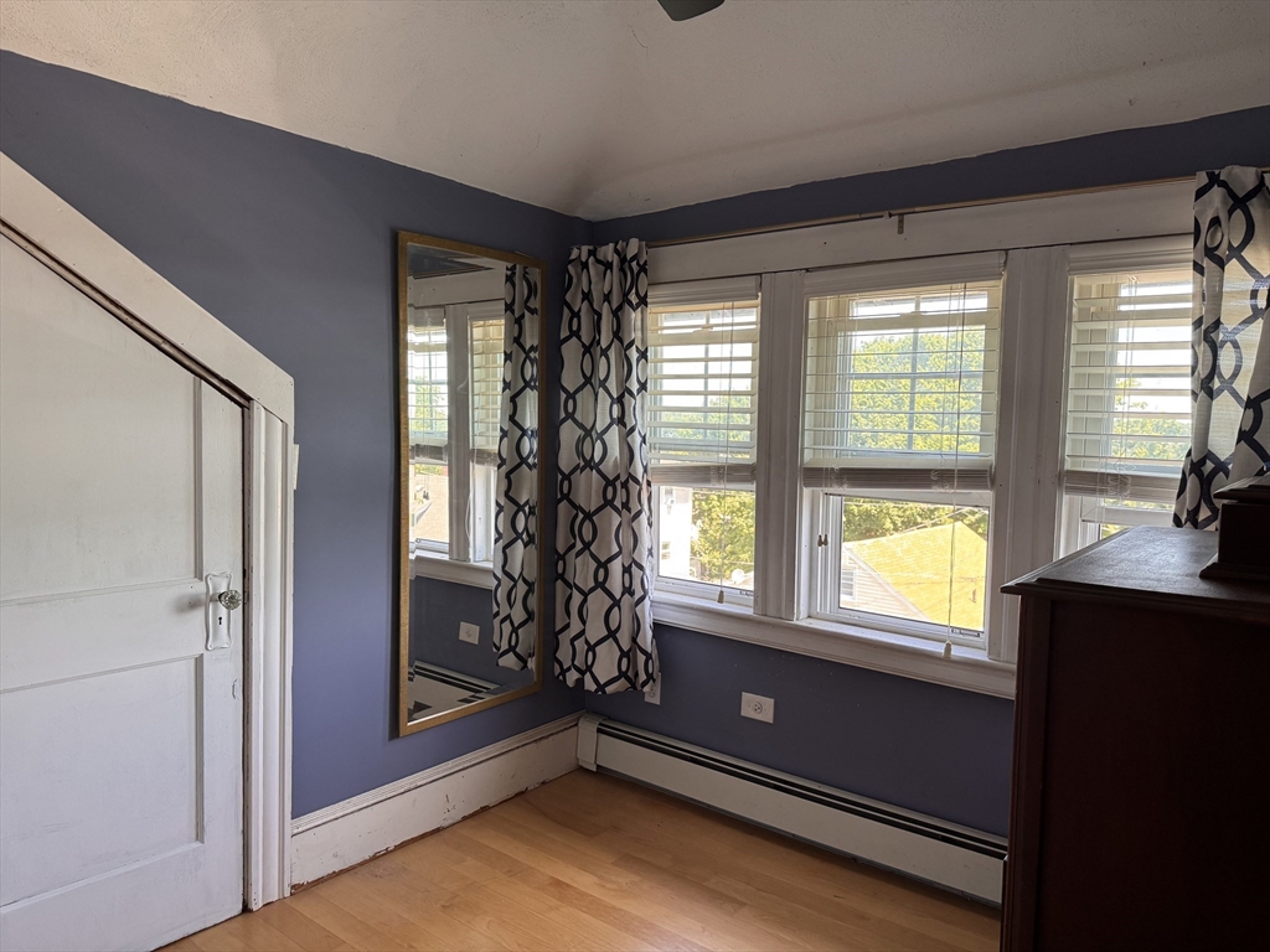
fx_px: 881
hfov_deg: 71.6
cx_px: 635
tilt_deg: -3.5
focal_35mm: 24
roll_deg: -1.3
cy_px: 476
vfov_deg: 56.8
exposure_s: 1/120
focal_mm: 6.76
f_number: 1.78
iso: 125
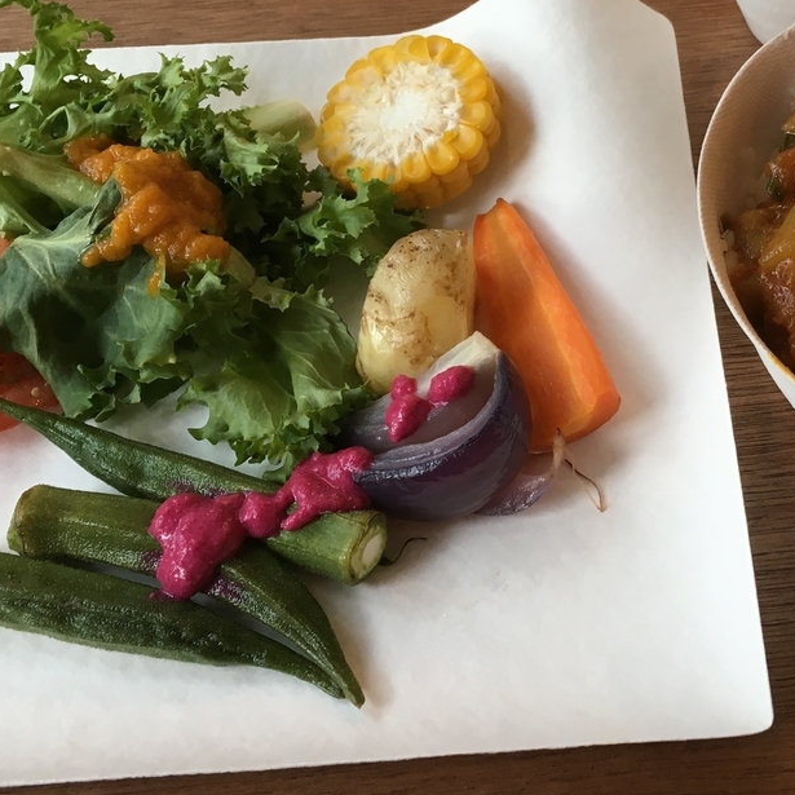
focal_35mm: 50
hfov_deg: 33.4
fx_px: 1299
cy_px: 292
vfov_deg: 33.8
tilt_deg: -50.9
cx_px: 595
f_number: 2.2
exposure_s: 1/30
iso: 25
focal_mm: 4.15
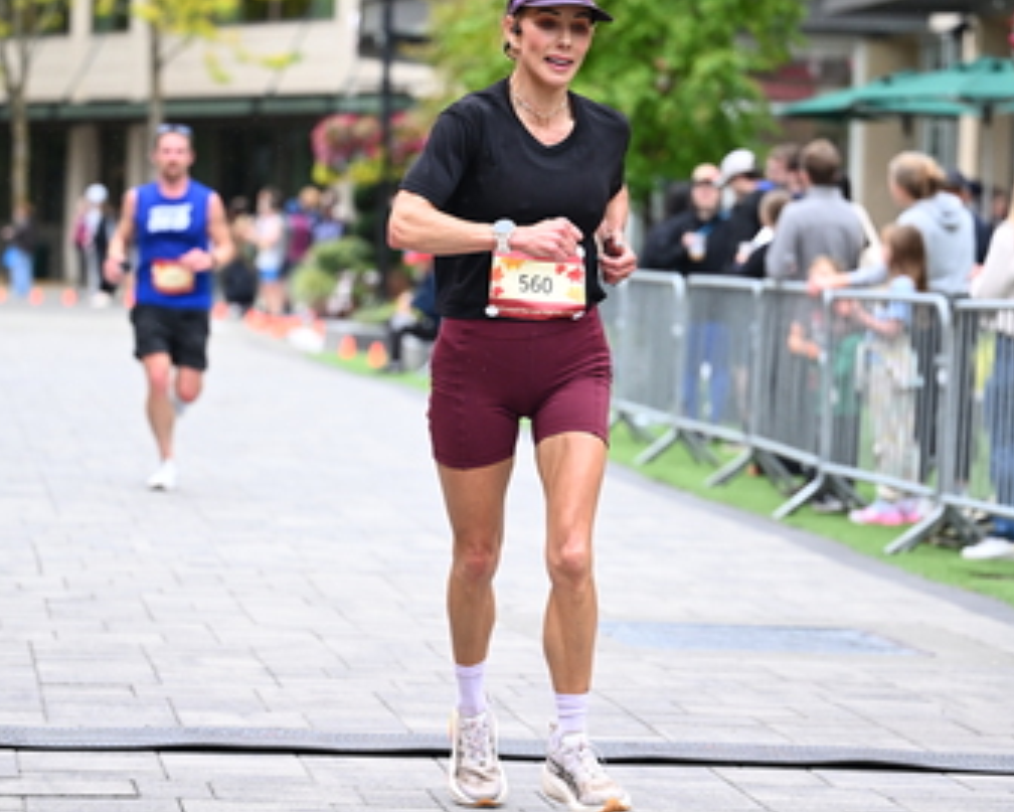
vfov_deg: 10.8
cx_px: 481
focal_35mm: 143
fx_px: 4293
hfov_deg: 13.5
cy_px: 438
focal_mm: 93
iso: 1250
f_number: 2.8
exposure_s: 1/1600
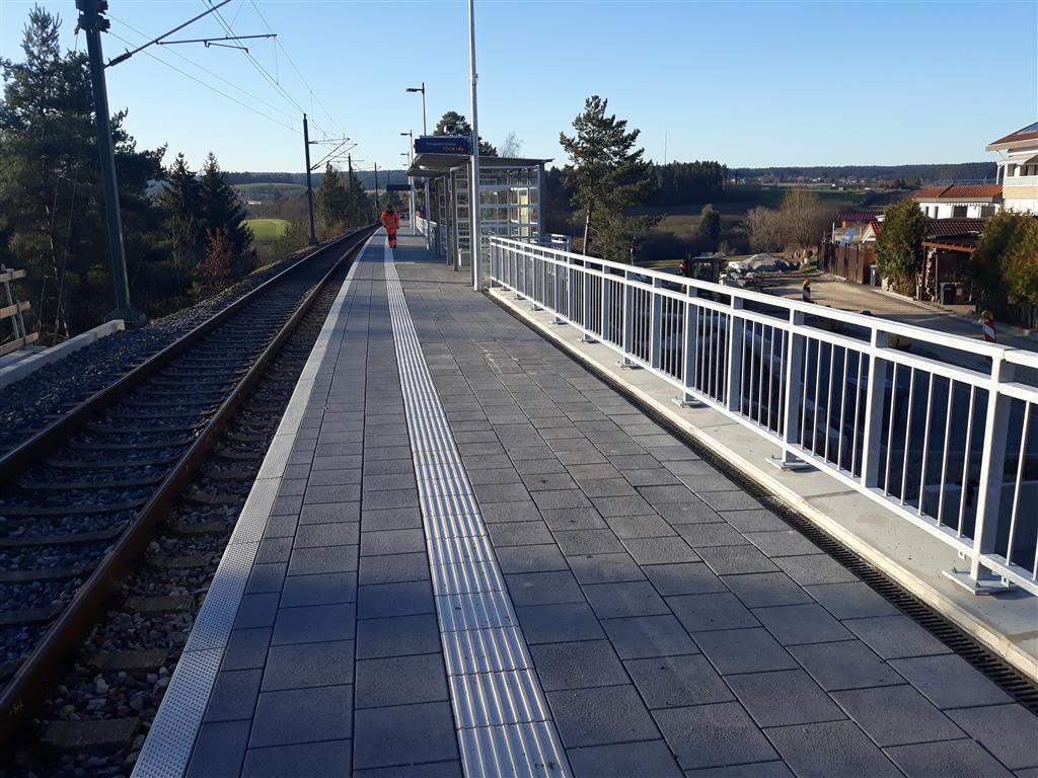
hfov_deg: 65.3
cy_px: 389
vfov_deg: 51.4
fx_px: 810
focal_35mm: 27
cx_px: 519
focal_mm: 3.71
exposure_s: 1/964
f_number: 1.7
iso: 40
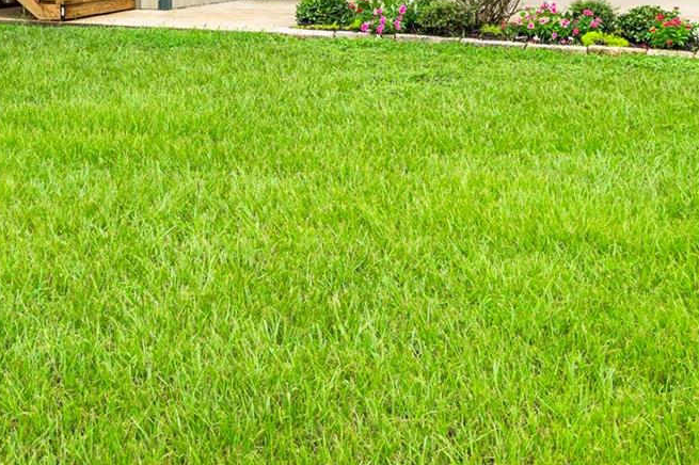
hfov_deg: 25.9
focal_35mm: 75
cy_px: -80
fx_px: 1455
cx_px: 41
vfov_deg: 17.4
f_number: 9
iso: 125
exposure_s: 1/250
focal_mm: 24
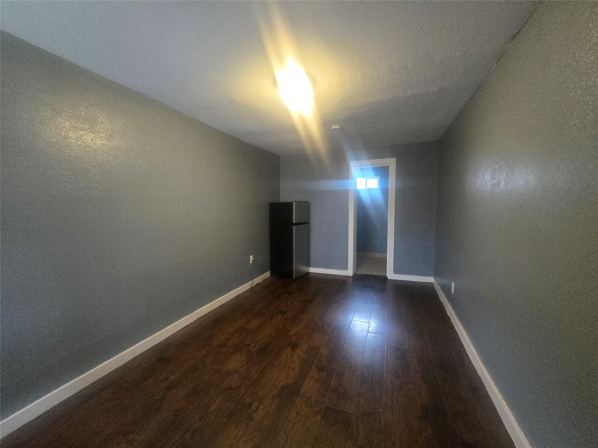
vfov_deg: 89.9
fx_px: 225
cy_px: 224
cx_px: 299
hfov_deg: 106.2
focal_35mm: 13
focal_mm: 2.2
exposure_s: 1/60
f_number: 2.2
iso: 1250
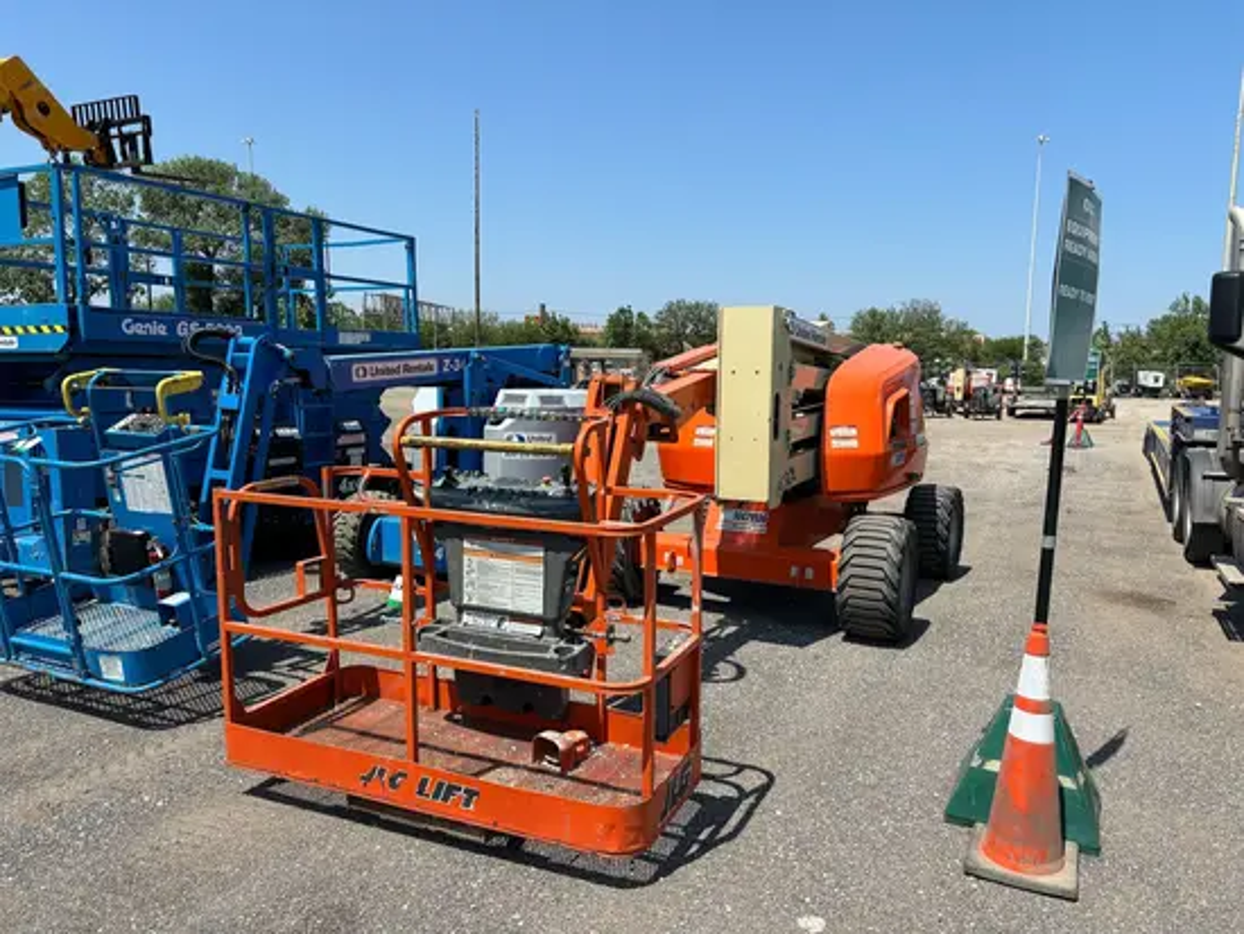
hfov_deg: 67.3
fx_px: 935
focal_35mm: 26
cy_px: 467
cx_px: 622
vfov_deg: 53.1
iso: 50
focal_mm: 5.96
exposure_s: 1/3311
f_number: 1.6
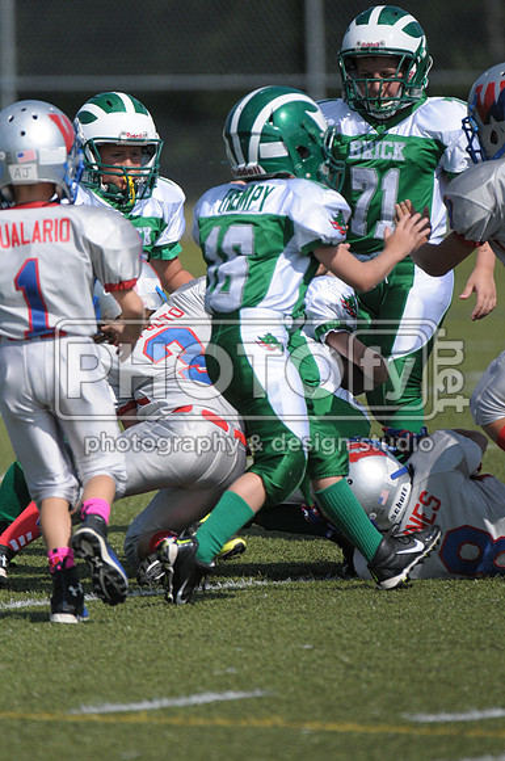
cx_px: 252
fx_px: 10763
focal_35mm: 510
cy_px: 380
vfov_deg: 4.0
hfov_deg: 2.7
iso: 640
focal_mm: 340
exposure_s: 1/8000
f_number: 4
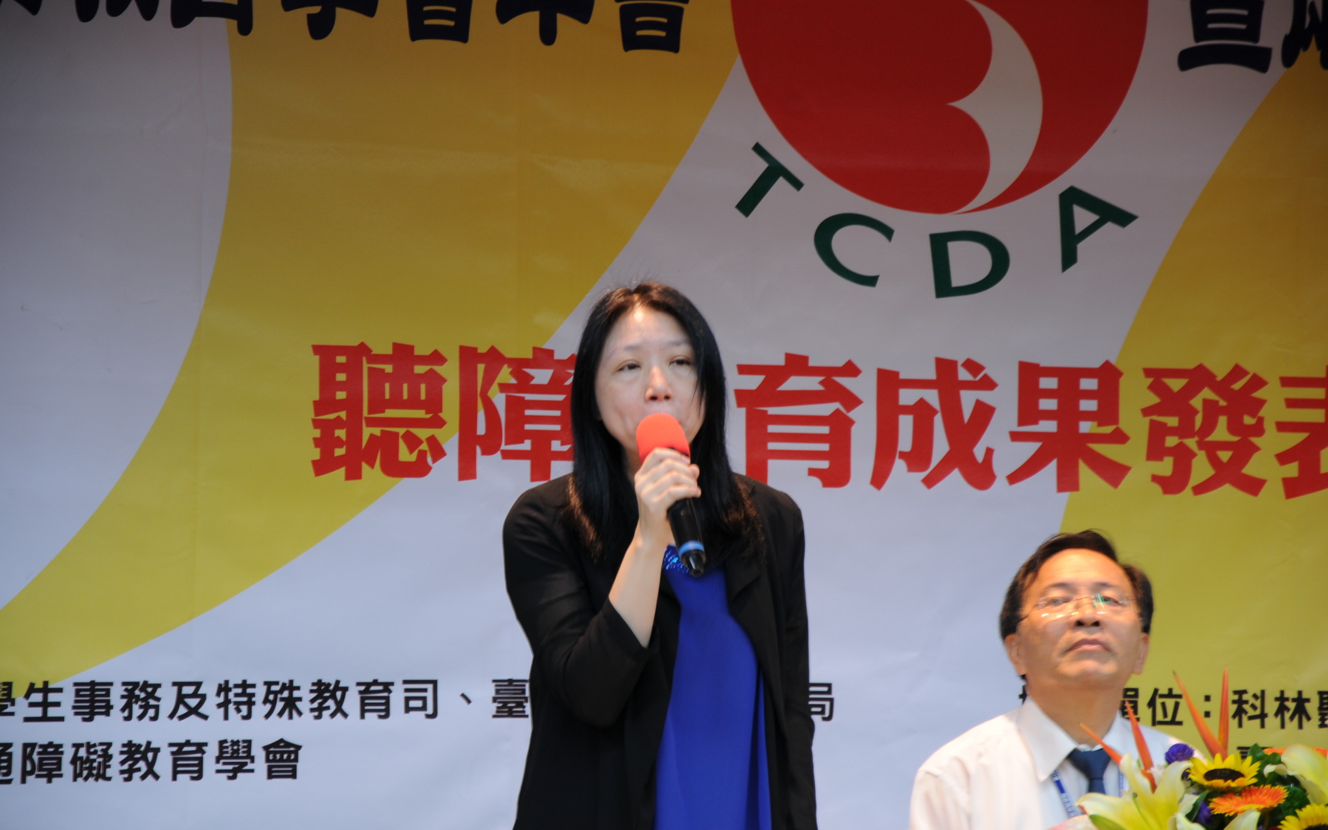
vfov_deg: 8.2
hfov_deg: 13.0
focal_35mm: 161
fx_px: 5810
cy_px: 399
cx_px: 664
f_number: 5.6
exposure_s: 1/10
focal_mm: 105
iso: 200
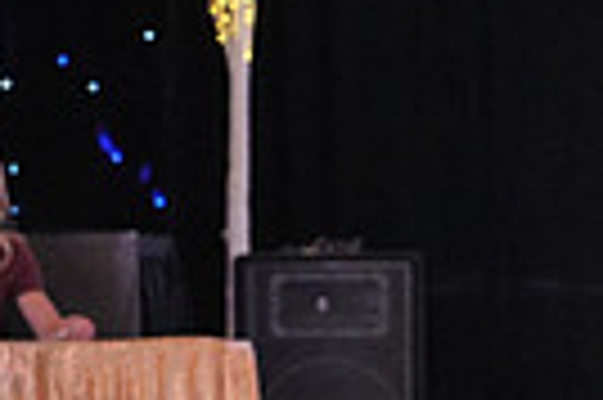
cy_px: 375
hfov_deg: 6.2
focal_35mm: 321
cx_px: -693
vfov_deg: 4.3
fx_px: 5370
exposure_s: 1/400
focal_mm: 74
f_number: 4
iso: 2000
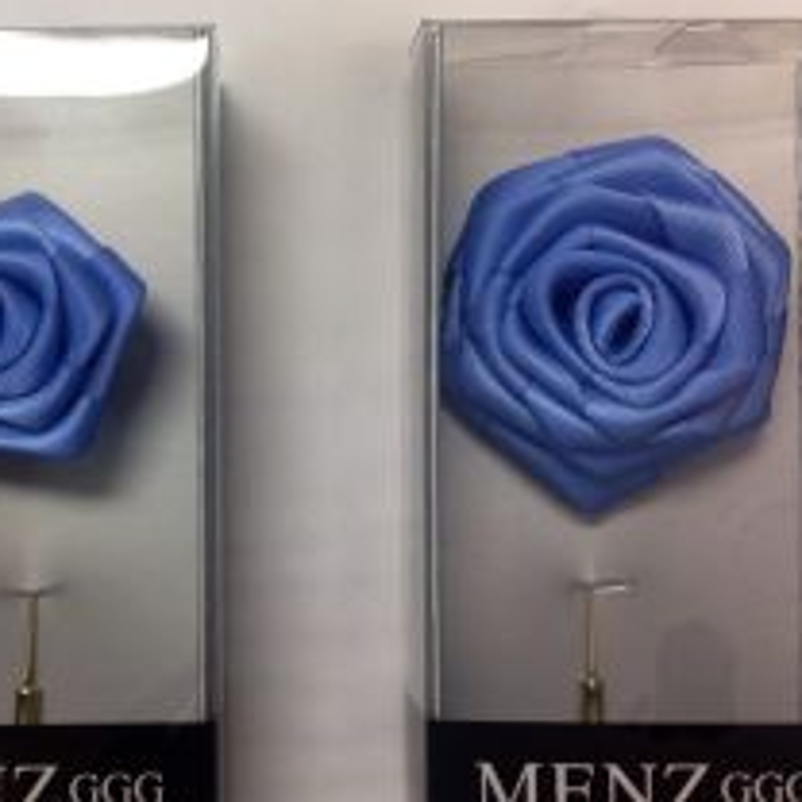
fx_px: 1363
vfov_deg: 32.8
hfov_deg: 32.6
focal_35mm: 52
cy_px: 426
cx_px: 281
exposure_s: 1/40
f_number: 2.4
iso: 64
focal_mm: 4.28
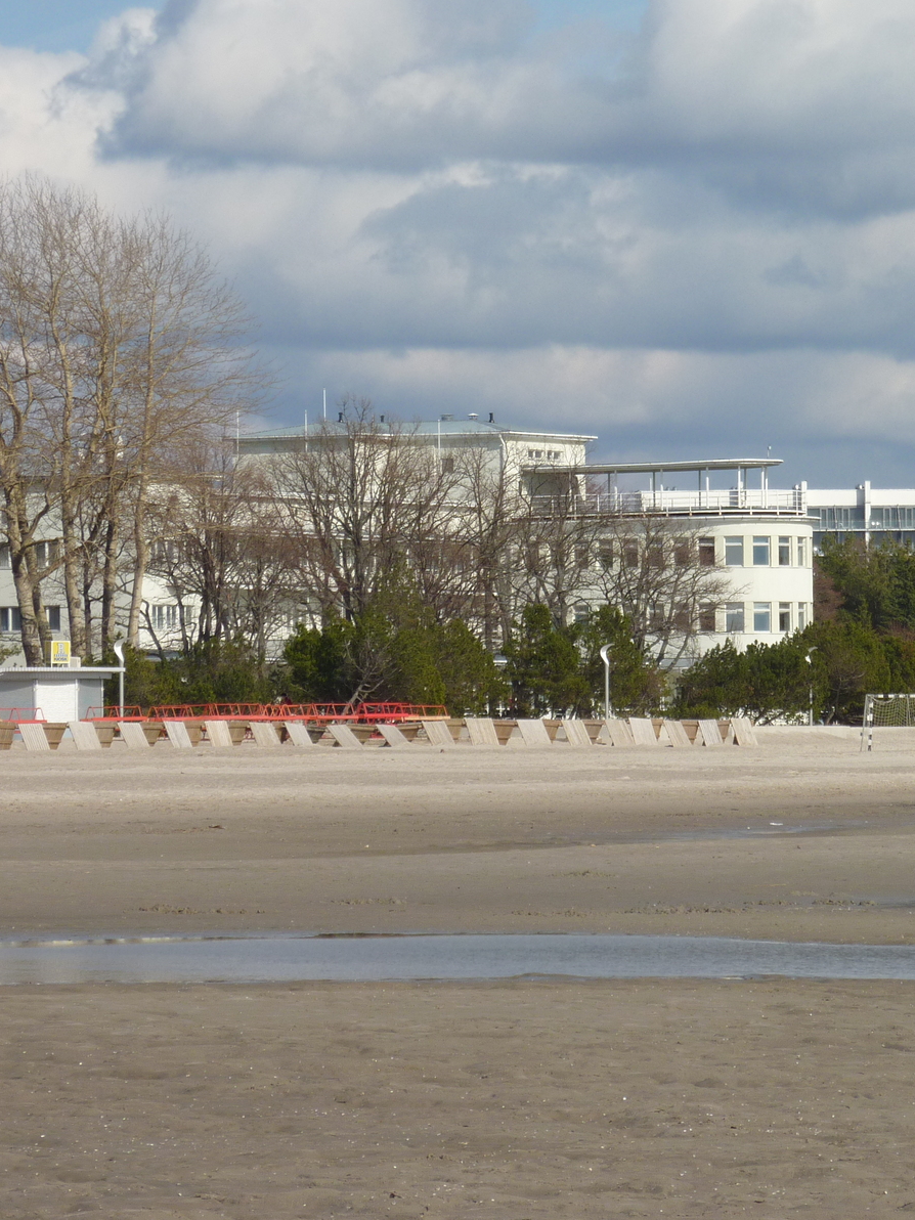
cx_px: 702
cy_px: 607
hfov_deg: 7.0
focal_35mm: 212
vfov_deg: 9.3
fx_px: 7472
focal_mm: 25.9
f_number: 5.6
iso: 80
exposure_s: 1/640
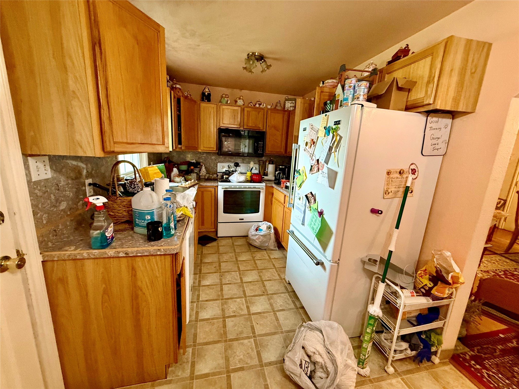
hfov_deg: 102.1
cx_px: 260
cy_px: 194
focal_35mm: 14
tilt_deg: -10.5
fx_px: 210
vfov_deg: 85.7
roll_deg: -2.8
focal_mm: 2.22
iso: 500
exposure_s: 1/60
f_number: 2.2
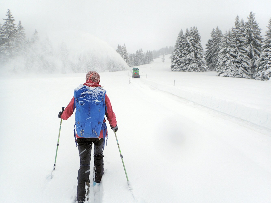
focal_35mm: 25
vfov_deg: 54.9
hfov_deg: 69.4
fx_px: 196
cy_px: 102
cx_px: 136
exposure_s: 1/200
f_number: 8
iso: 100
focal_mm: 4.5
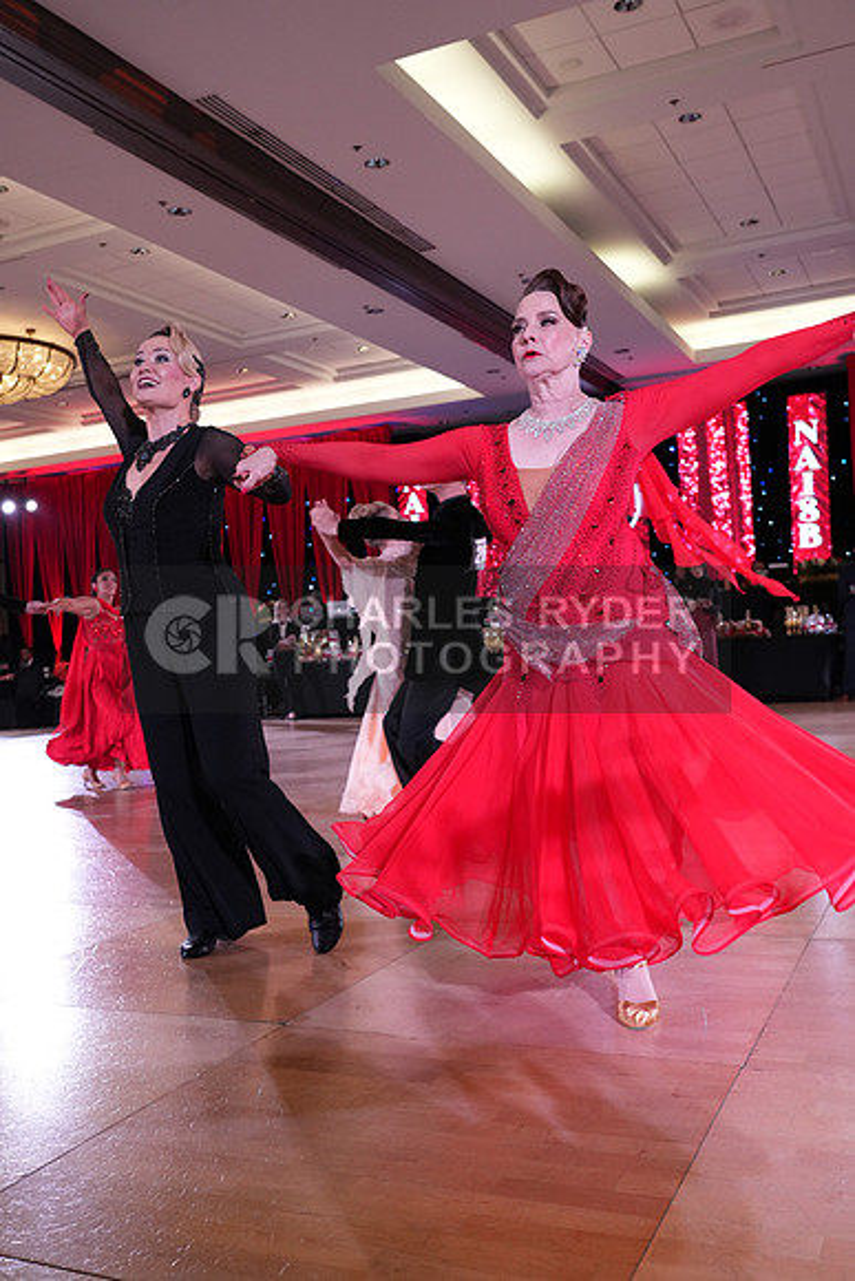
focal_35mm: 32
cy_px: 640
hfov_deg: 41.1
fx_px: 1139
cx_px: 428
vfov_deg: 58.7
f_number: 5
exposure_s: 1/250
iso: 2500
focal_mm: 32
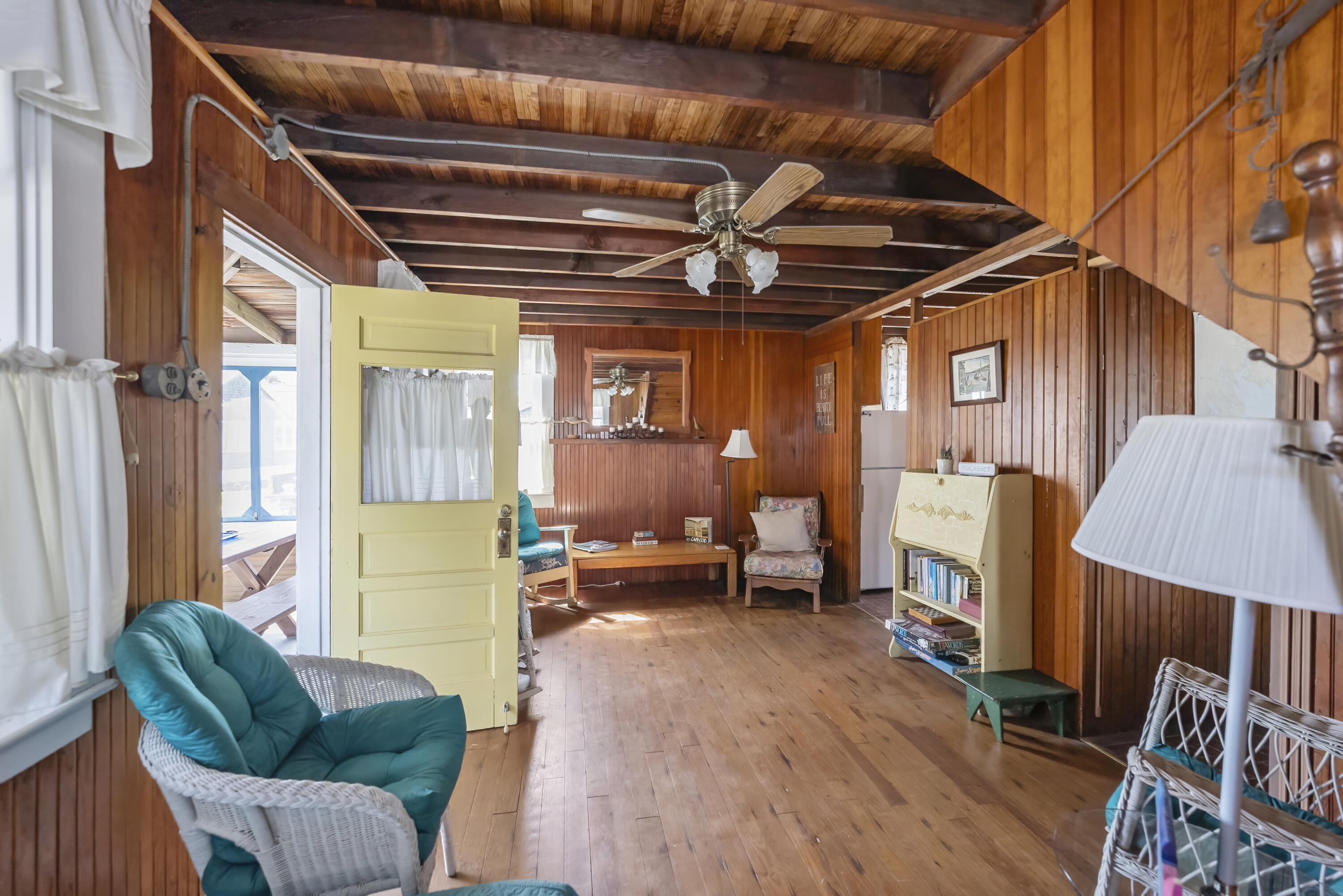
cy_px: 448
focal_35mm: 14
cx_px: 672
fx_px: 522
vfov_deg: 81.3
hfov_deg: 104.2
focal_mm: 14
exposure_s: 1/100
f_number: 4.5
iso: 1250
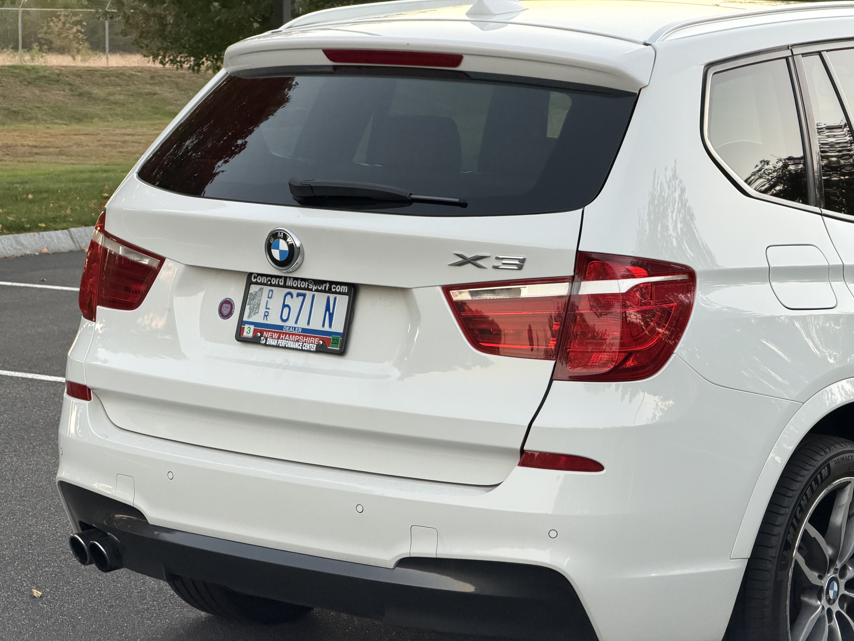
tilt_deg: -6.3
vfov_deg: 14.8
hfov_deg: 19.6
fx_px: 2467
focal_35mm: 100
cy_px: 320
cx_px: 427
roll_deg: +0.6
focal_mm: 16.89
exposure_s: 1/121
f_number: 2.8
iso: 320
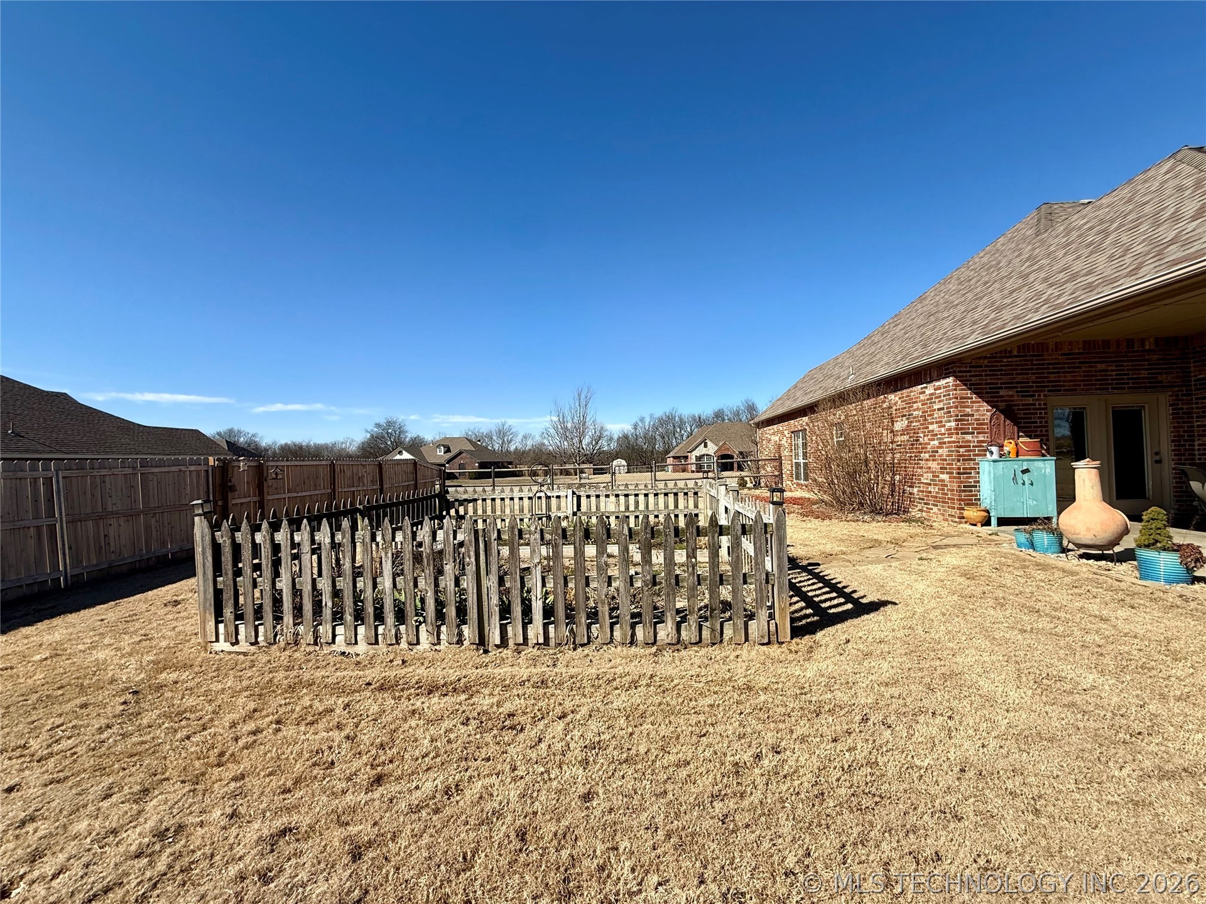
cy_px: 452
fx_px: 488
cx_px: 603
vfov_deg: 85.7
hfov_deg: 102.1
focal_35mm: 14
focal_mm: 2.22
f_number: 2.2
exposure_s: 1/2506
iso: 50
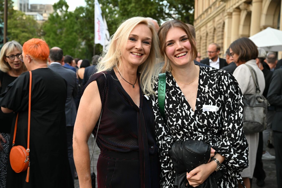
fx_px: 313
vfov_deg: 33.4
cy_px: 94
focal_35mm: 40
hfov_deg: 48.5
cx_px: 141
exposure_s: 1/320
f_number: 4.5
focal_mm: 40
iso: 1250
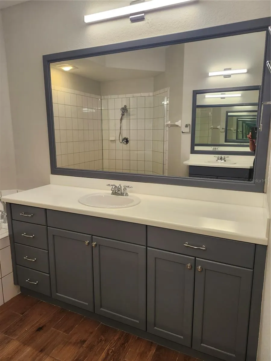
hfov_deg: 58.9
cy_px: 180
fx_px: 240
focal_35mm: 23
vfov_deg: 73.9
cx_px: 136
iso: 200
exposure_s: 1/120
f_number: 1.8
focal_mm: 5.54
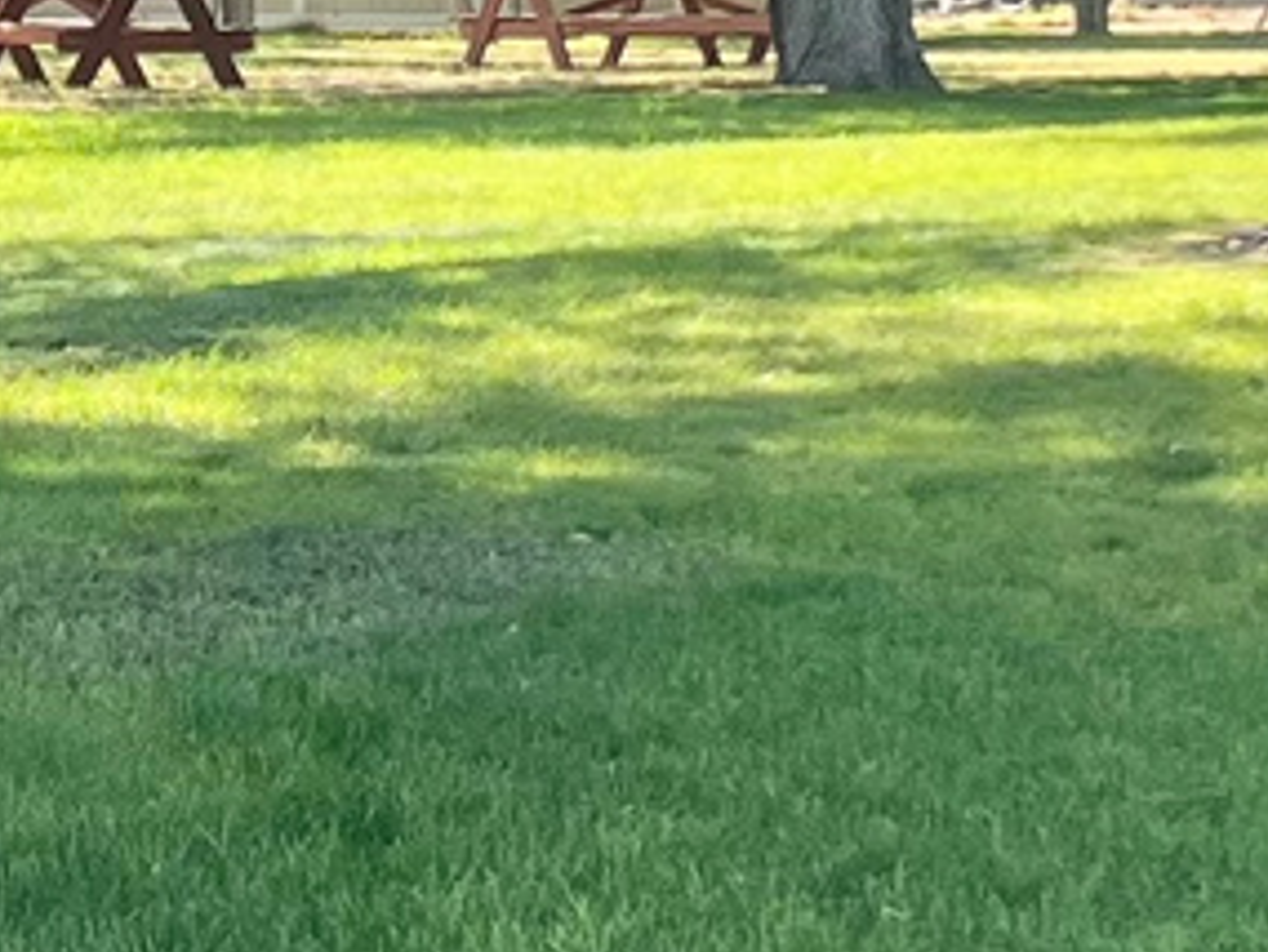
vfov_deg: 7.9
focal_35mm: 187
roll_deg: +2.2
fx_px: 6853
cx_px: 49
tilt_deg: -0.6
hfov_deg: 10.5
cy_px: -22
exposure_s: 1/753
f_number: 1.5
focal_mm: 5.7
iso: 50
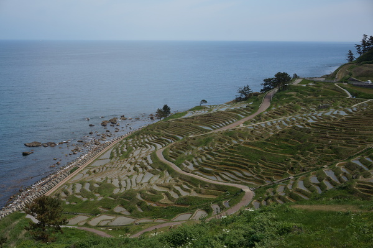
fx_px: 450
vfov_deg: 30.8
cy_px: 124
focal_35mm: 44
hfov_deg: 45.0
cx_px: 186
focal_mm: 29
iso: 100
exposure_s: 1/200
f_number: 9
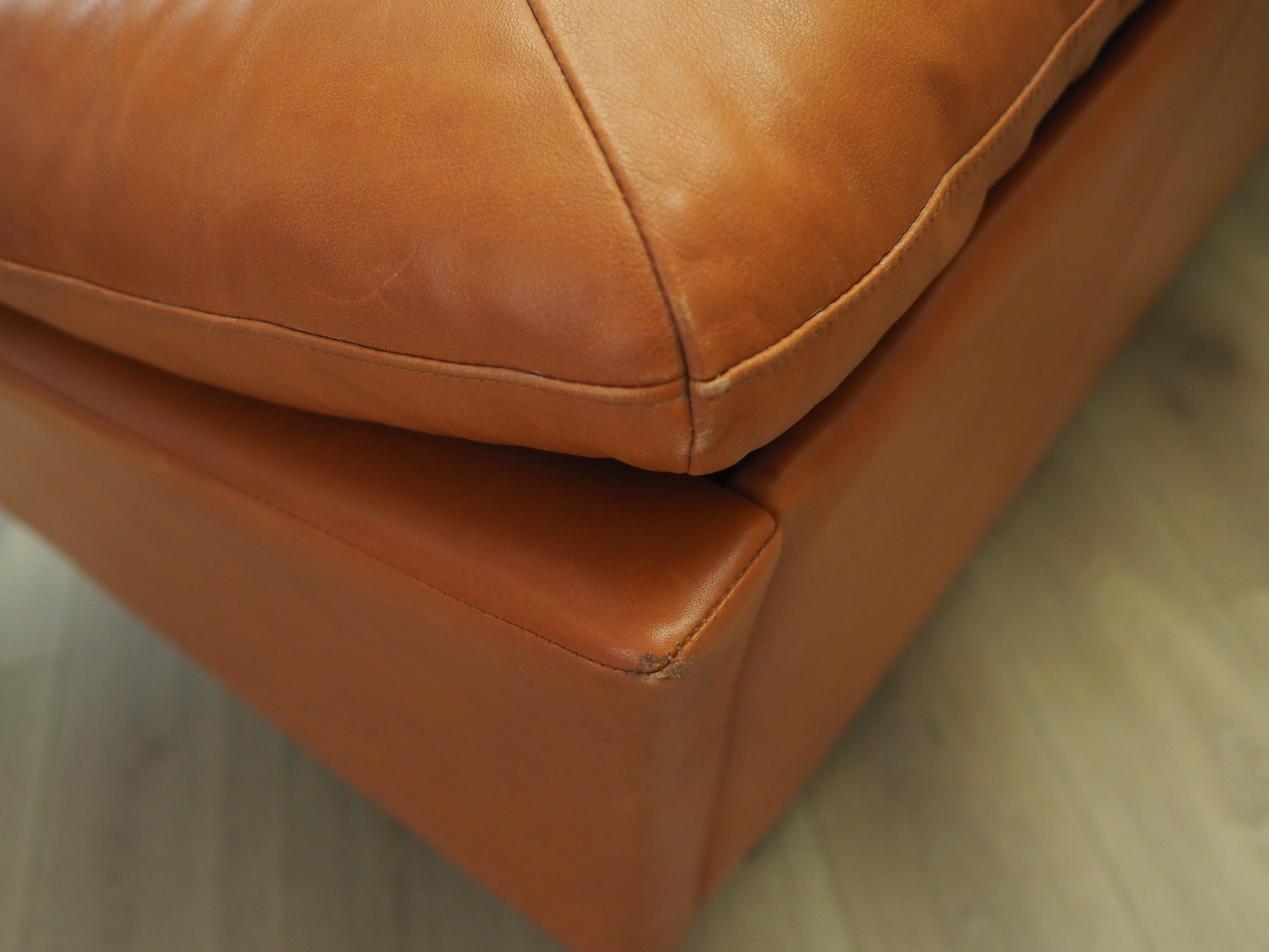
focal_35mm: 34
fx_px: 1246
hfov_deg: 54.0
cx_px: 634
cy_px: 476
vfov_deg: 41.8
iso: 1600
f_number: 2.5
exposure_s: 1/200
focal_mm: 17
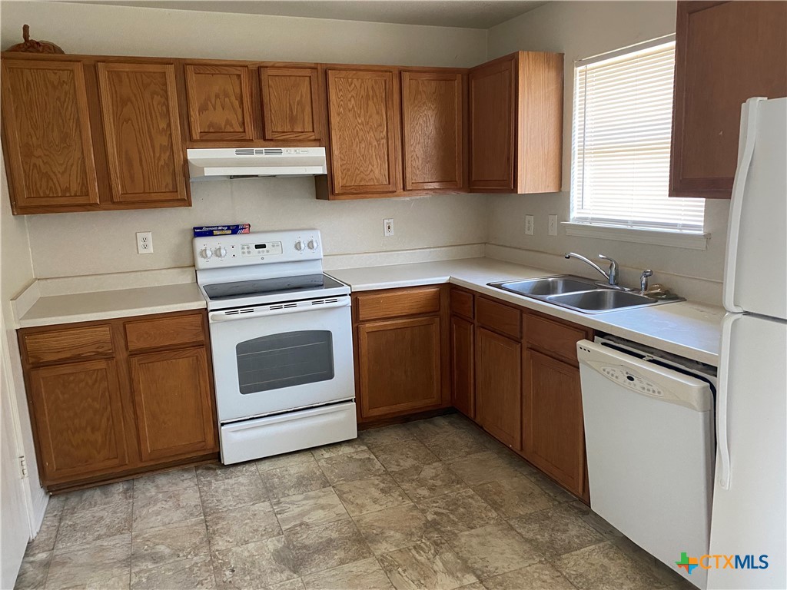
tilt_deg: -10.2
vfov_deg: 53.1
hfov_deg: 67.3
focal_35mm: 26
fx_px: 591
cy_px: 295
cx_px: 394
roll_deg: +2.7
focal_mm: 4.25
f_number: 1.8
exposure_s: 1/60
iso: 250
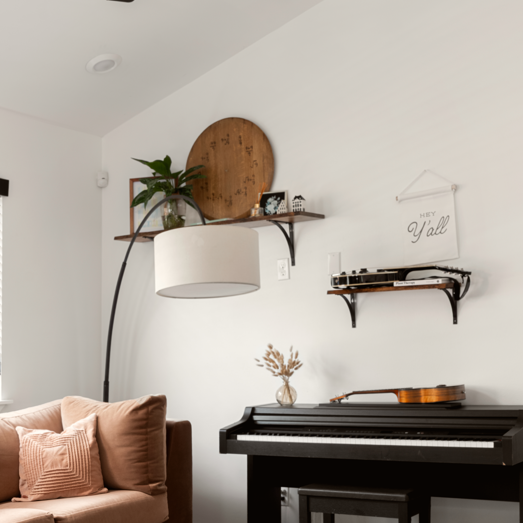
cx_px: 221
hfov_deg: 31.0
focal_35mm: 55
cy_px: 321
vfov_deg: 31.0
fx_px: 940
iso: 400
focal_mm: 45
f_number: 14
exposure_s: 1.5
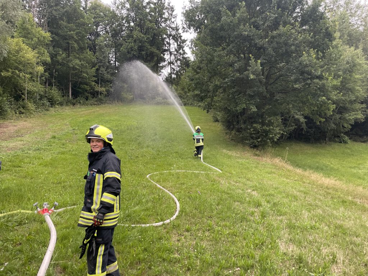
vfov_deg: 53.1
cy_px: 138
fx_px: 276
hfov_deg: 67.3
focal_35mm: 26
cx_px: 184
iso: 125
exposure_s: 1/84
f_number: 1.6
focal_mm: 4.2
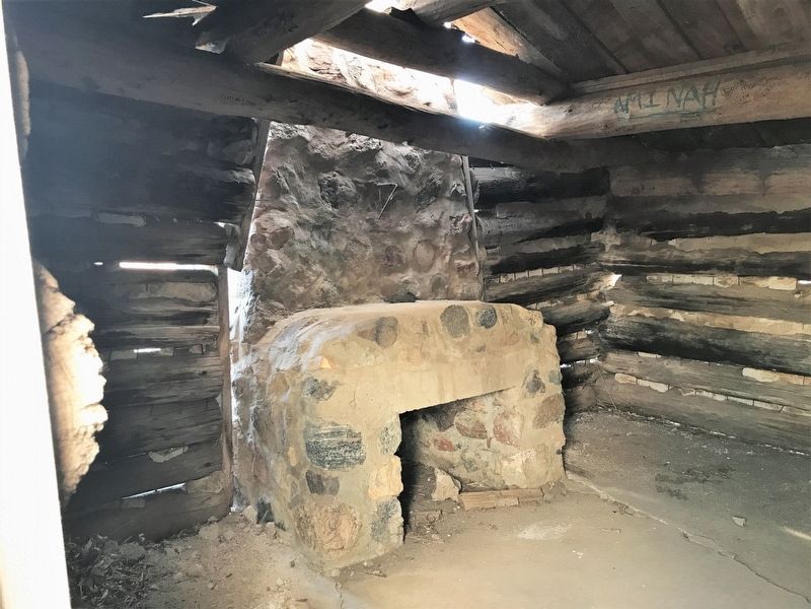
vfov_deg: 49.7
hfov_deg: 63.4
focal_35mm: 28
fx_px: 656
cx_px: 406
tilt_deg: -7.1
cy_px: 304
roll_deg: -0.2
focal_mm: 3.99
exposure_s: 1/15
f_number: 1.8
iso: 40
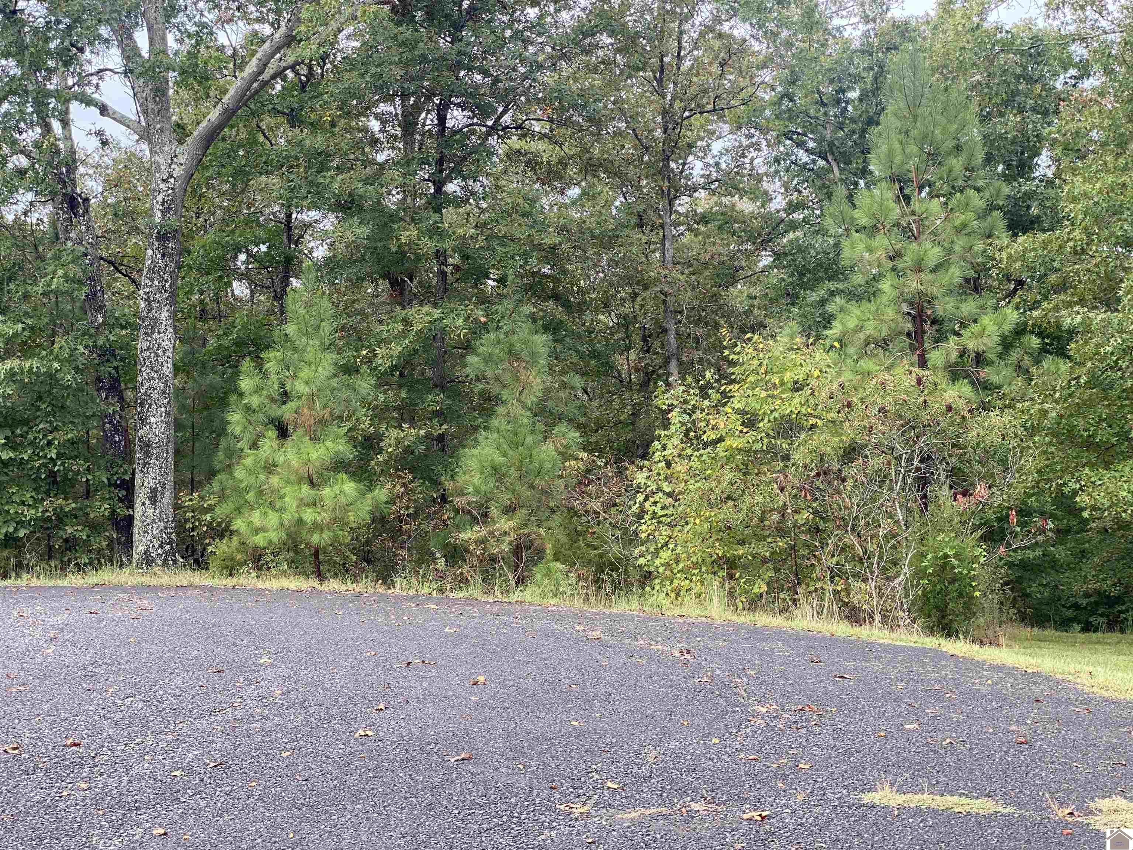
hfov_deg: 36.8
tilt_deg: -1.5
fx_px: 1702
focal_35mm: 52
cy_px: 425
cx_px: 566
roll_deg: +2.1
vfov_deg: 28.0
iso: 20
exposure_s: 1/138
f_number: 2
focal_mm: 6
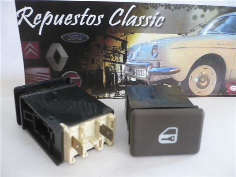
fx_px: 239
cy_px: 88
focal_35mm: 35
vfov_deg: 40.7
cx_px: 118
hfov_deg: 52.6
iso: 200
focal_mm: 5.8
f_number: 2.8
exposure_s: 1/25
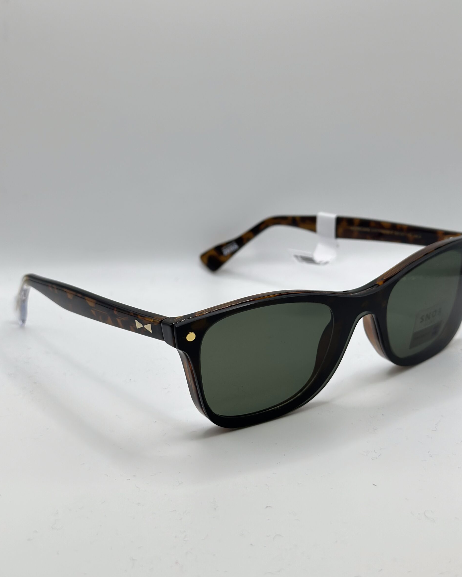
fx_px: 872
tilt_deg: -31.7
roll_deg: -0.4
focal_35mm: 51
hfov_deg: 29.7
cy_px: 273
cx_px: 234
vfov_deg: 36.7
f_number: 1.78
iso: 80
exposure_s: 1/638
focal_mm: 6.86
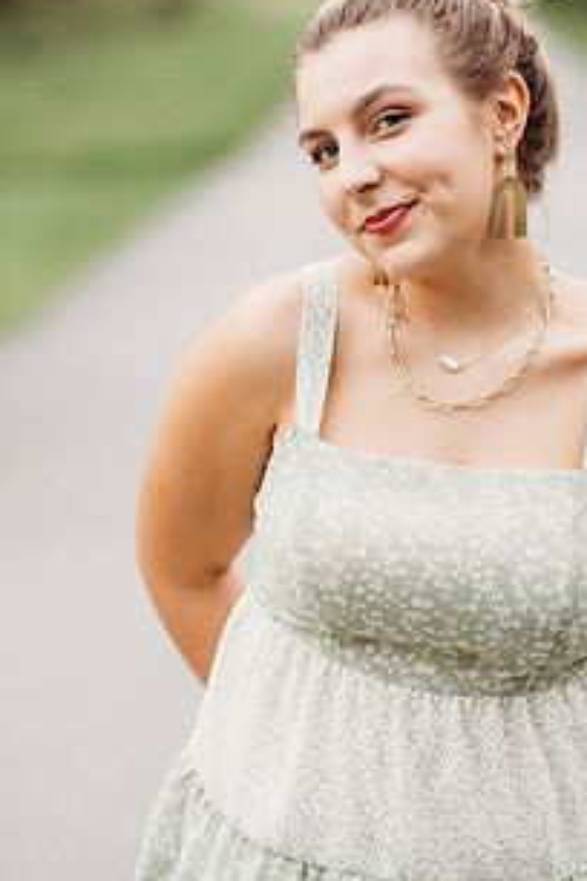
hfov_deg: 11.0
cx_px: 383
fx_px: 3057
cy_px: 403
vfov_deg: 16.4
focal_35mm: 125
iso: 400
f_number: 2.2
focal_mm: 85
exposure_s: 1/250
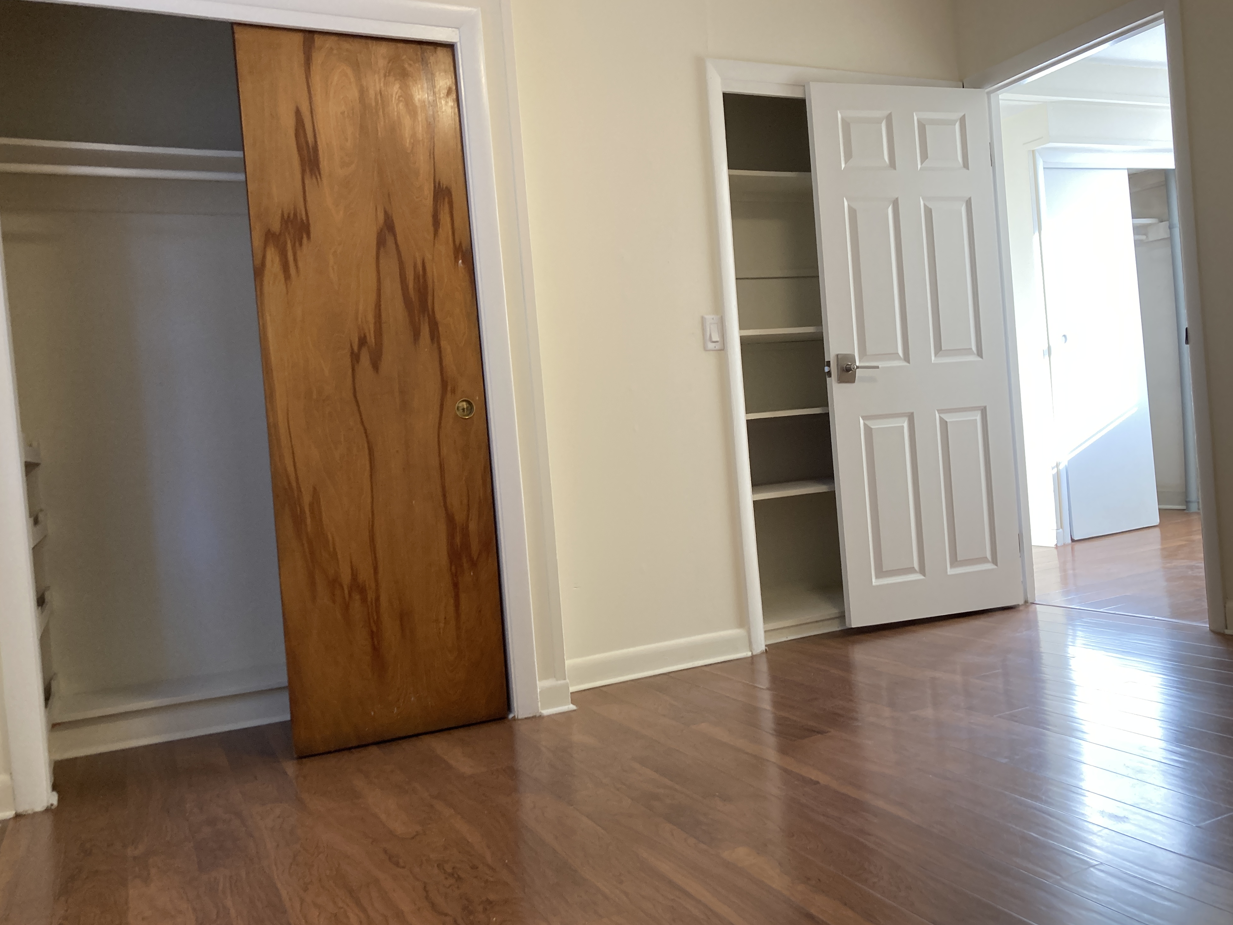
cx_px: 602
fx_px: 1033
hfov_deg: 61.7
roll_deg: +4.7
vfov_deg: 48.2
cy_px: 458
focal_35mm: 29
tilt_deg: -0.6
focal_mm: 3.99
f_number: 1.8
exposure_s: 1/65
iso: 80
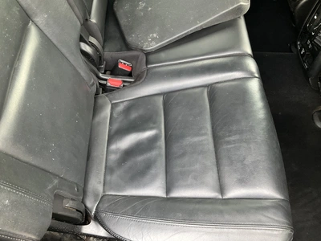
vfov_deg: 48.2
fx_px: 269
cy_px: 120
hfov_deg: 61.7
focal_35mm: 29
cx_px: 160
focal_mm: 3
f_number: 1.8
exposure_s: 1/43
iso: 320
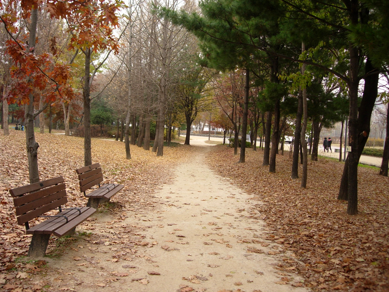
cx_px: 194
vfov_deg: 37.7
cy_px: 146
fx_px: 427
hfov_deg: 49.0
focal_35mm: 38
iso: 64
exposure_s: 1/128
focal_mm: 7.8
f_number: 2.8
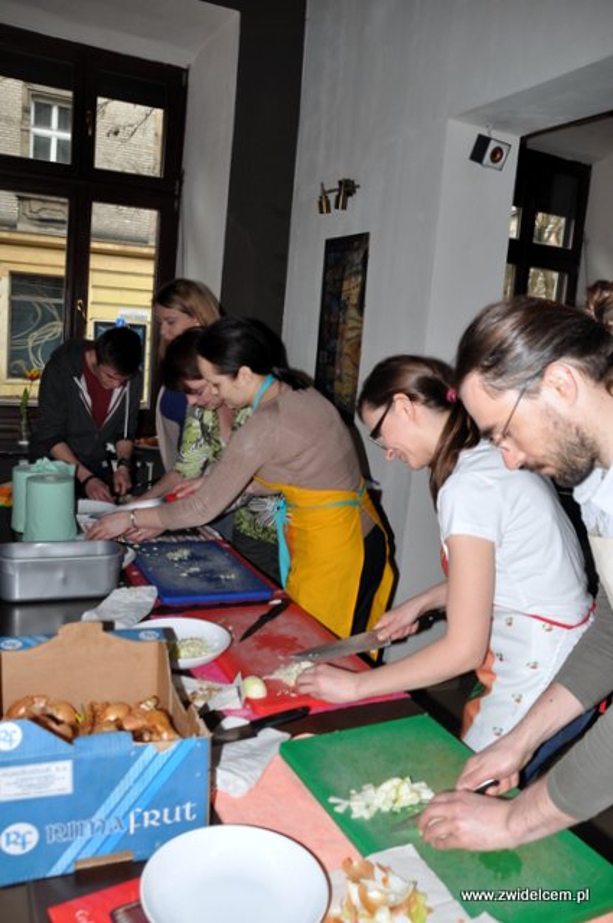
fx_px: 691
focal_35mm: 27
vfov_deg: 67.4
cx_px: 306
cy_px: 462
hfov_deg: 47.8
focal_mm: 18
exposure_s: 1/125
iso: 200
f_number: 5.6
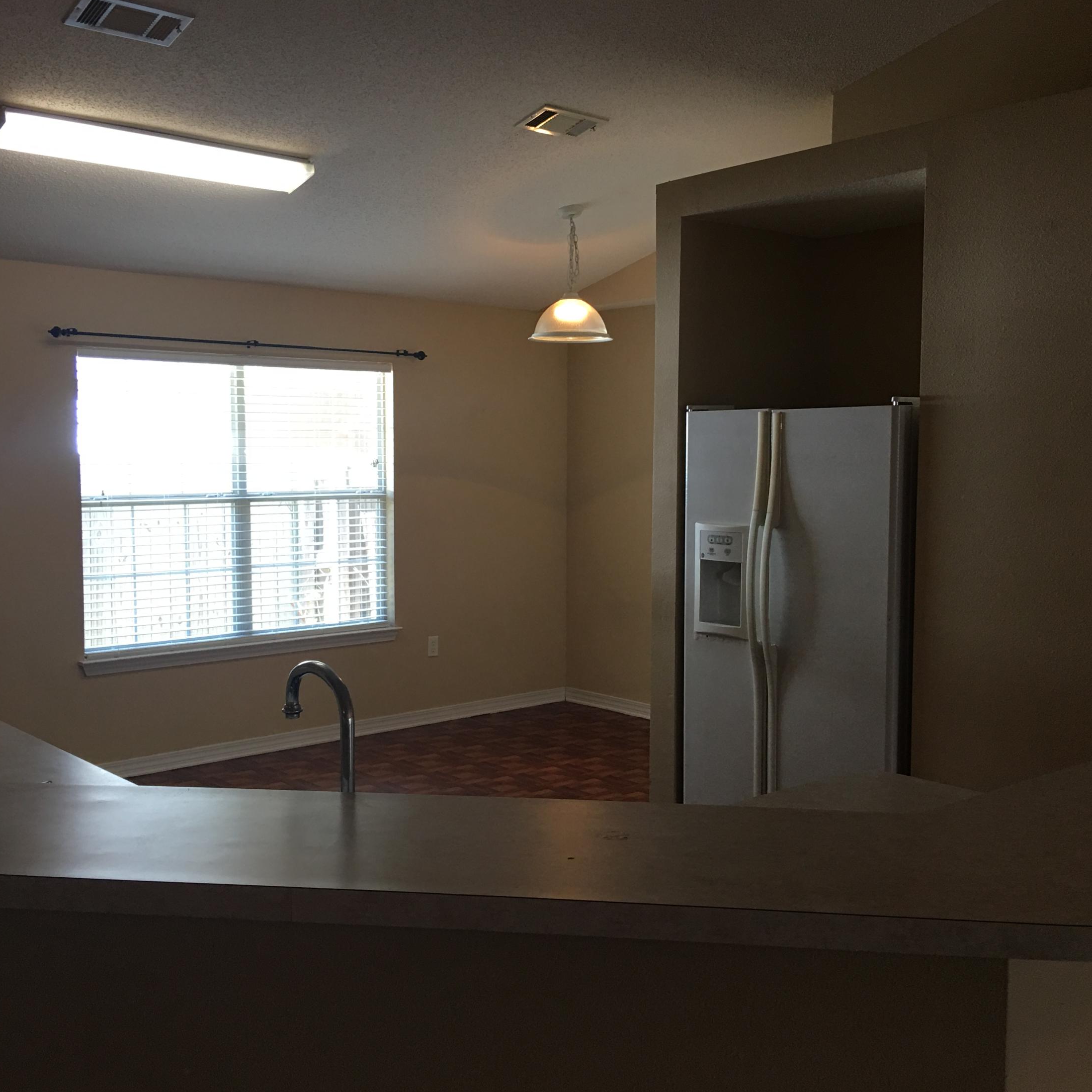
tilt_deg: -3.2
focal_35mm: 35
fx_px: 1249
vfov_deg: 47.2
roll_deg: +0.4
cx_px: 517
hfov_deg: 47.2
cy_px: 548
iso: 40
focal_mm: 4.15
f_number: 2.2
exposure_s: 1/30
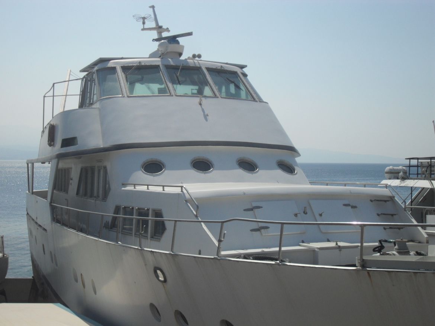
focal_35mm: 60
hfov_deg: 32.2
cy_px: 163
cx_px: 218
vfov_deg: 24.4
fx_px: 754
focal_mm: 10.5
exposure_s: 1/250
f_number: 12.1
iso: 100
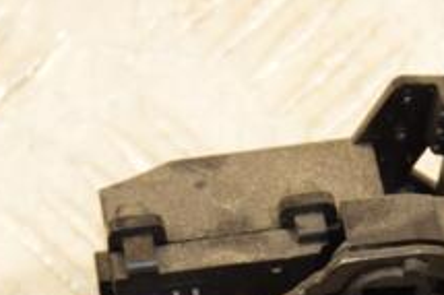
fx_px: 3611
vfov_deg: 4.7
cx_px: 326
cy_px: 408
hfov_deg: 7.0
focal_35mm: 293
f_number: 6.3
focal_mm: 70
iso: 800
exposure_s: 1/200
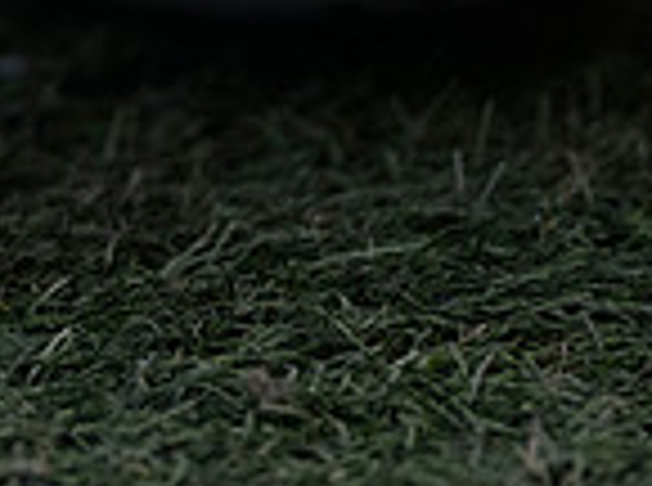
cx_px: -518
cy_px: -541
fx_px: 35003
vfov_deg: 0.8
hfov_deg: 1.1
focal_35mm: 1863
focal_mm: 400
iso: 2500
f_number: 3.5
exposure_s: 1/1000
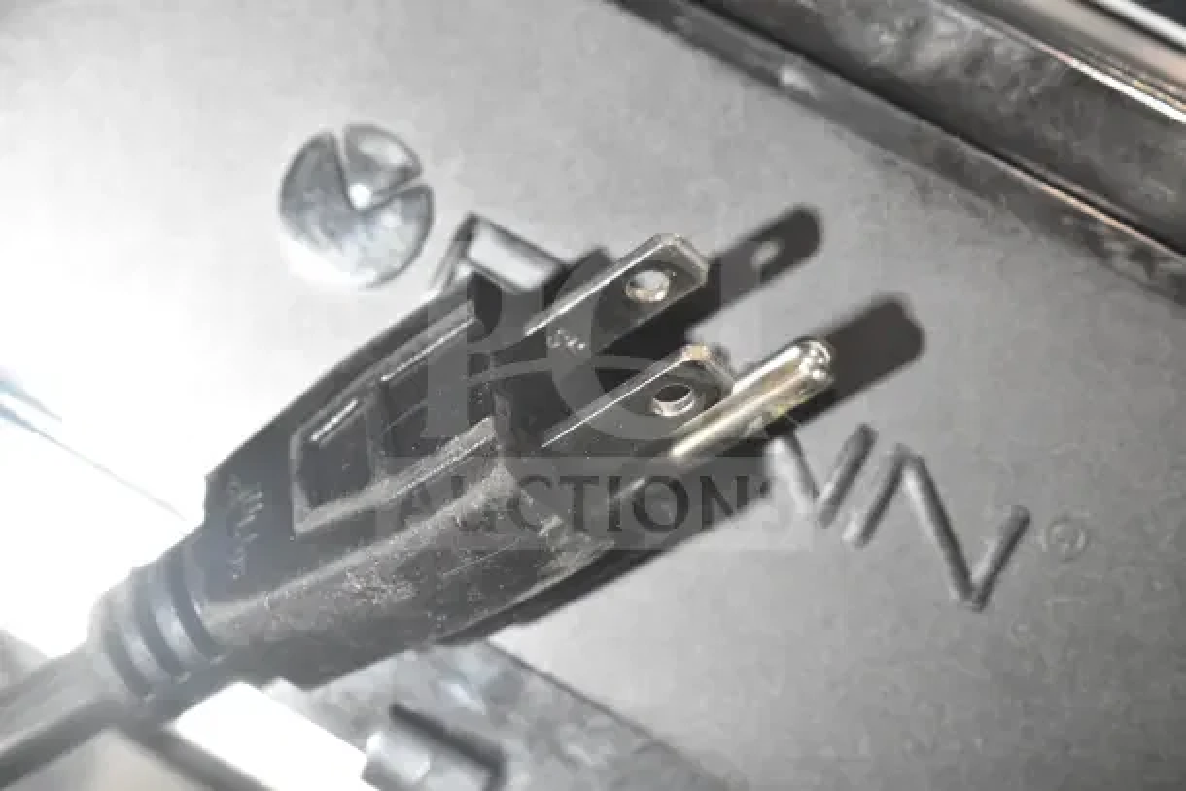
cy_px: 396
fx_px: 2718
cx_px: 593
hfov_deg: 24.6
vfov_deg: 16.6
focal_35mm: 82
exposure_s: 1/200
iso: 6400
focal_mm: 55
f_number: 7.1
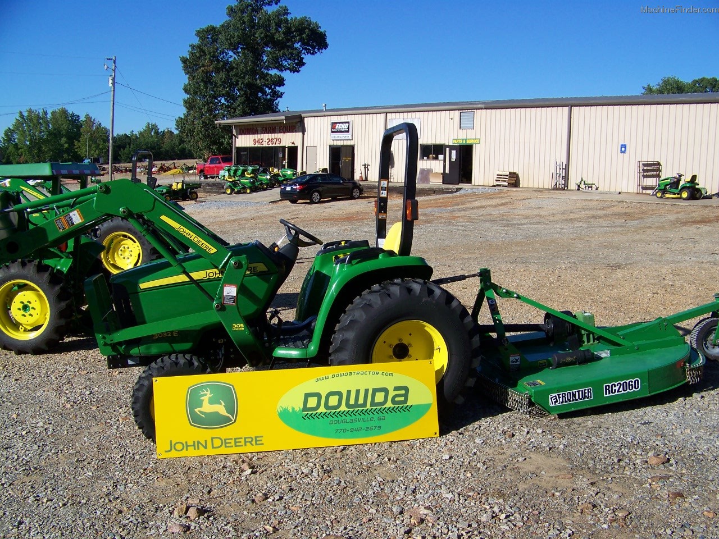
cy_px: 270
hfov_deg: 51.4
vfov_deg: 39.7
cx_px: 360
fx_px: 748
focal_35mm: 36
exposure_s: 1/500
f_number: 4
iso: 64
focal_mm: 5.85
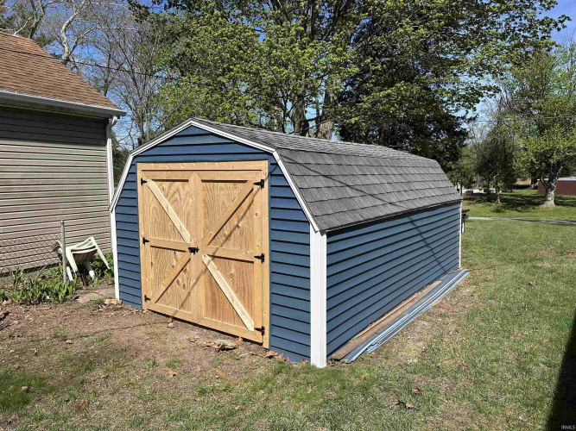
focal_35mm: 24
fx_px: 399
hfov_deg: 71.6
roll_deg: -0.5
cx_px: 288
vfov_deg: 56.8
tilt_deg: -5.7
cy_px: 216
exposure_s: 1/4545
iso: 80
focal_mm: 6.86
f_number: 1.78
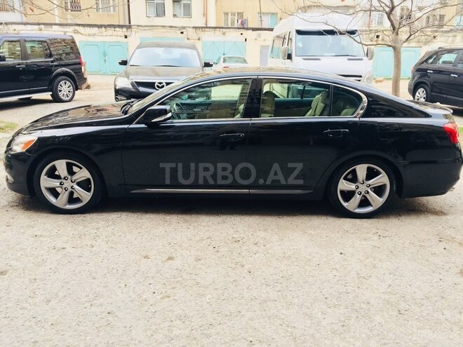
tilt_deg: -15.9
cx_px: 232
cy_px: 174
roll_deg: -1.6
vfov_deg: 48.2
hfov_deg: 61.7
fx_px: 388
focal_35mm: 29
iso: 32
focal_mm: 4.15
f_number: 2.2
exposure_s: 1/50
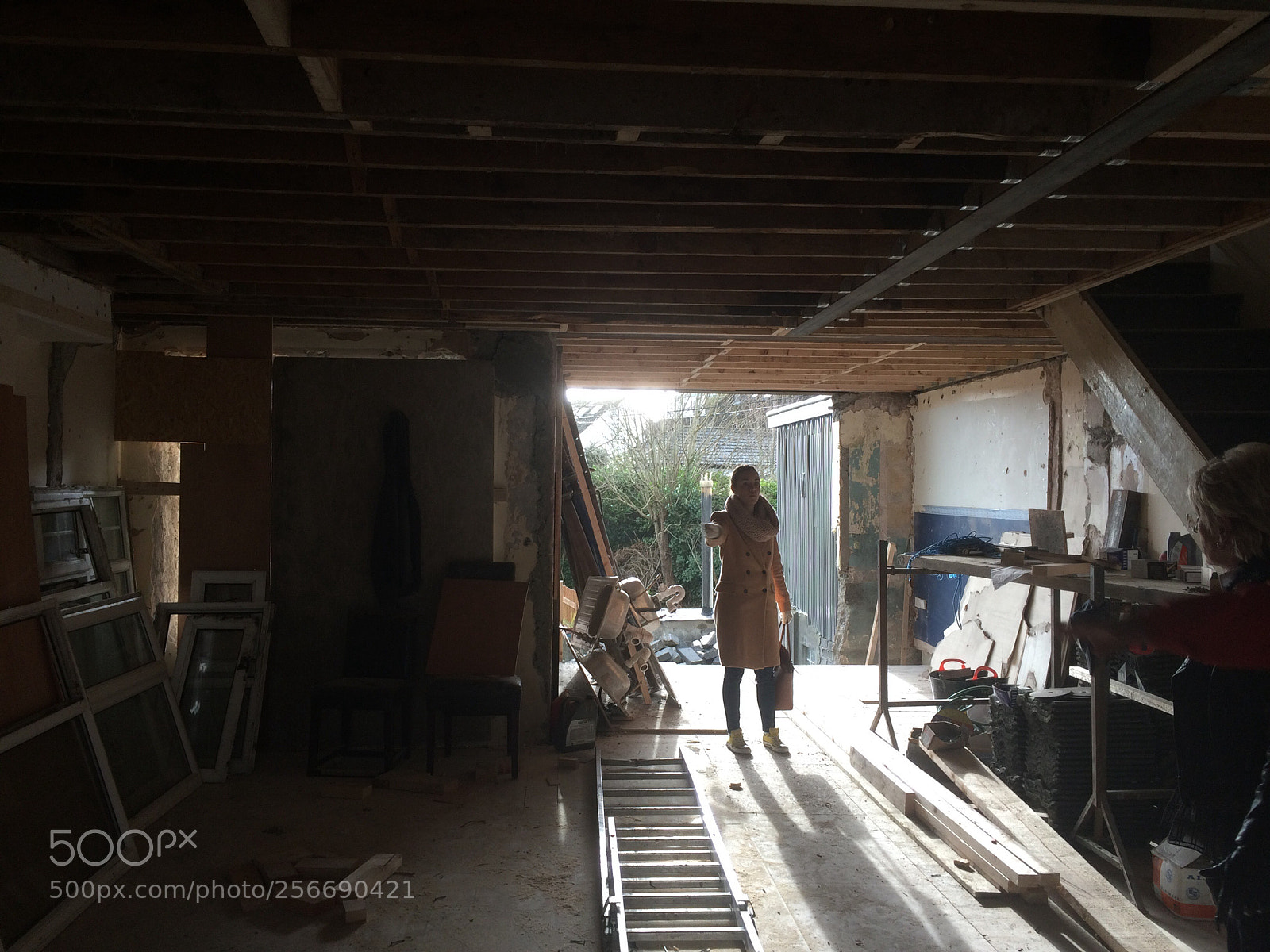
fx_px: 1064
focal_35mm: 29
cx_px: 635
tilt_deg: -0.4
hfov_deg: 61.7
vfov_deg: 48.2
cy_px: 476
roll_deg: -0.6
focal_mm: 4.15
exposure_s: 1/60
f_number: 2.2
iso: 40
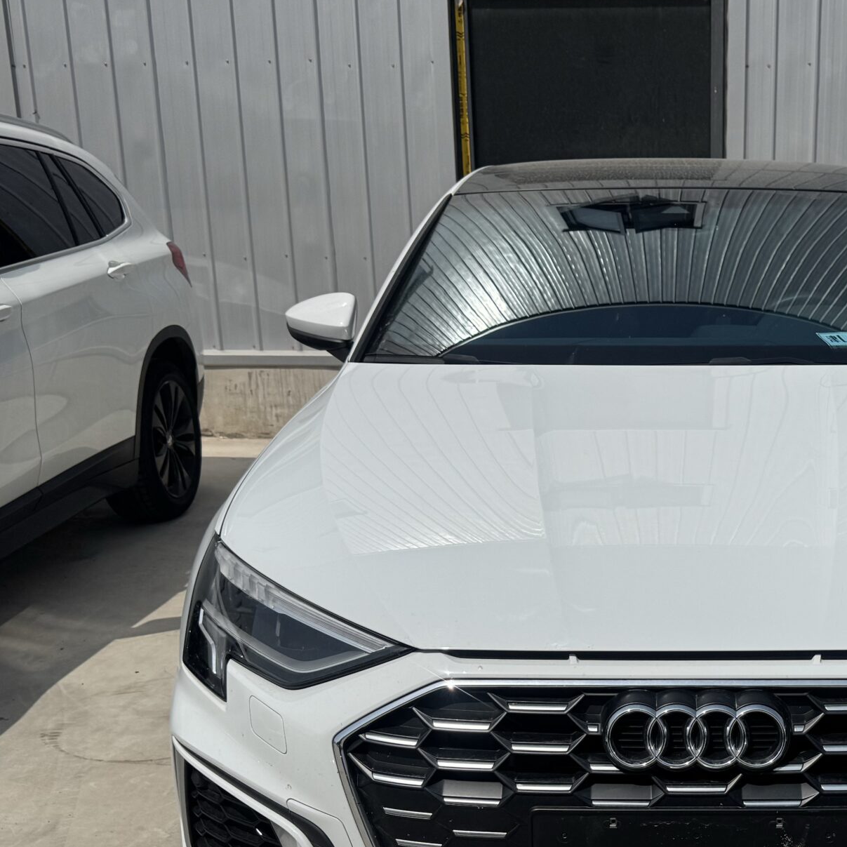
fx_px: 1246
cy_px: 554
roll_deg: -0.8
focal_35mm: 45
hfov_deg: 36.4
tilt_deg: -14.5
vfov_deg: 37.2
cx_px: 662
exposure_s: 1/12346
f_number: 1.78
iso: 64
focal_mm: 6.76
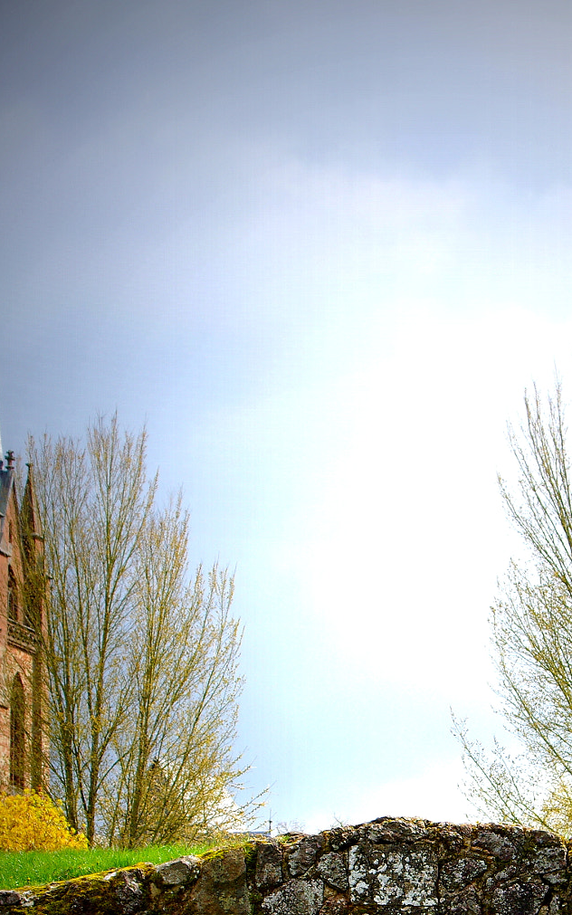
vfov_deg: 20.0
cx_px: 443
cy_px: 833
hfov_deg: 12.8
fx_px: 2545
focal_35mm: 102
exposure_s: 1/250
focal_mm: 33
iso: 200
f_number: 8
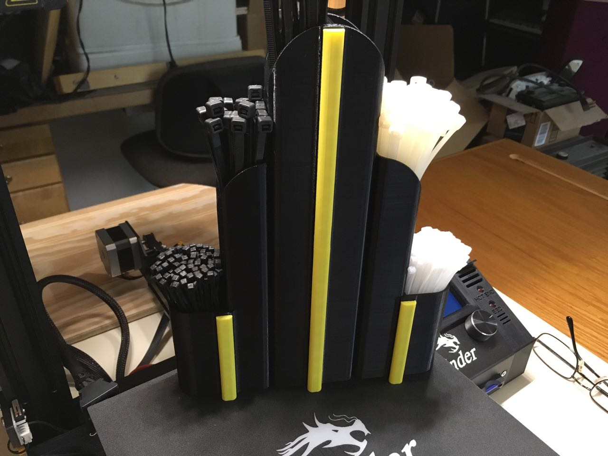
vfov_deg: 48.2
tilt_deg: -32.4
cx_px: 304
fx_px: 509
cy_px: 228
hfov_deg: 61.7
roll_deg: -2.0
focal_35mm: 29
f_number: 2.2
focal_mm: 4.15
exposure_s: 1/30
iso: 250
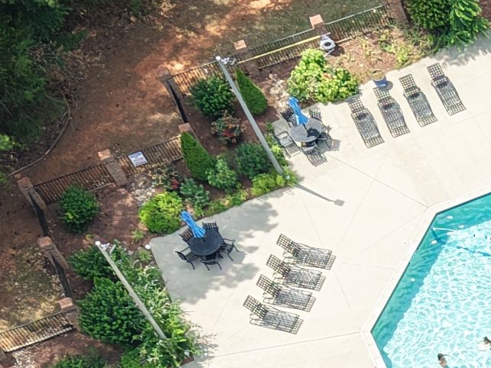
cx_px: 1161
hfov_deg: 11.0
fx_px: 2170
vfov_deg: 9.4
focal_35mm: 153
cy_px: 601
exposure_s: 1/1600
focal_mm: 8.67
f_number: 1.8
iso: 250
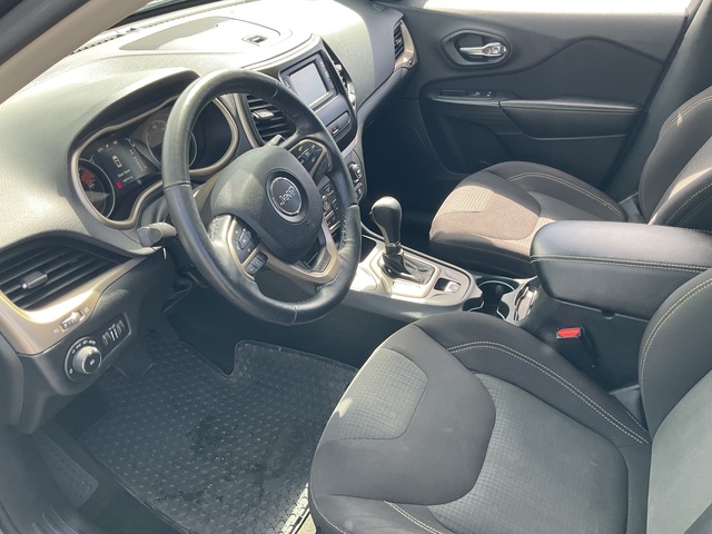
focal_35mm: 29
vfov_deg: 48.2
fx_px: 596
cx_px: 356
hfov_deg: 61.7
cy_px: 267
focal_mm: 3
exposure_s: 1/122
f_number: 1.8
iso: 32
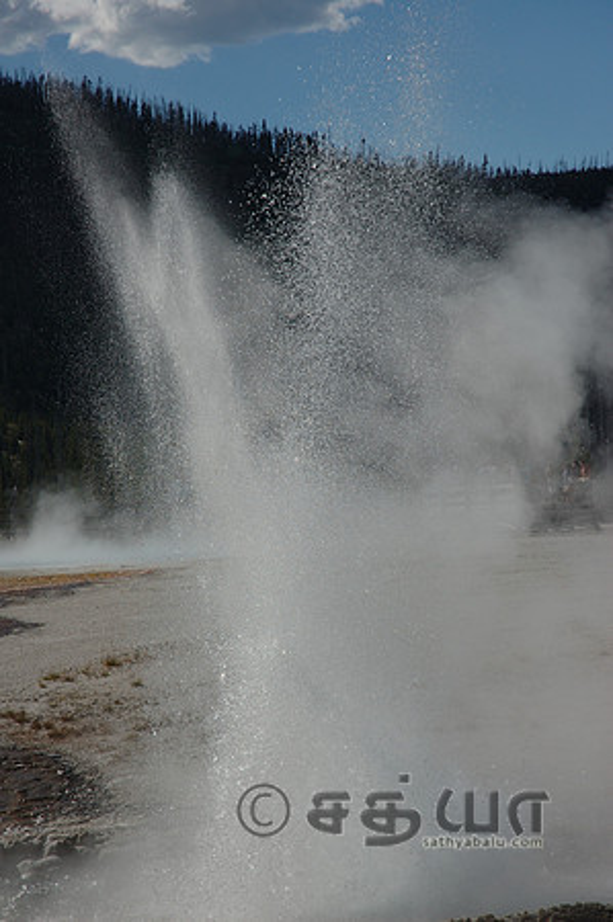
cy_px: 461
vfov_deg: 19.5
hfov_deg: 13.0
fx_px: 2688
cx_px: 306
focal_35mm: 105
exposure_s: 1/320
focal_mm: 70
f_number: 9
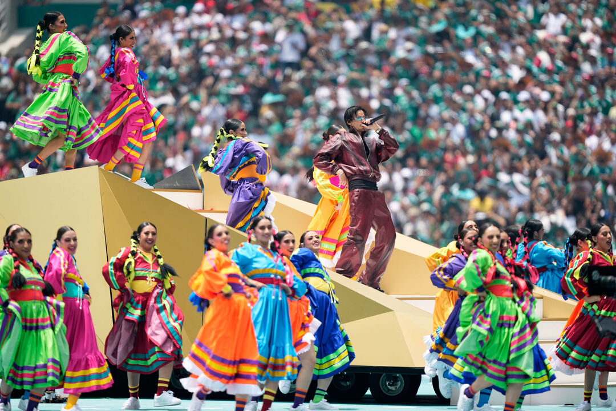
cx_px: 308
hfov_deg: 5.2
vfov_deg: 3.4
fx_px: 6844
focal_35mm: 400
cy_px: 206
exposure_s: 1/5000
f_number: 2.8
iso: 400
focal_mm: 400
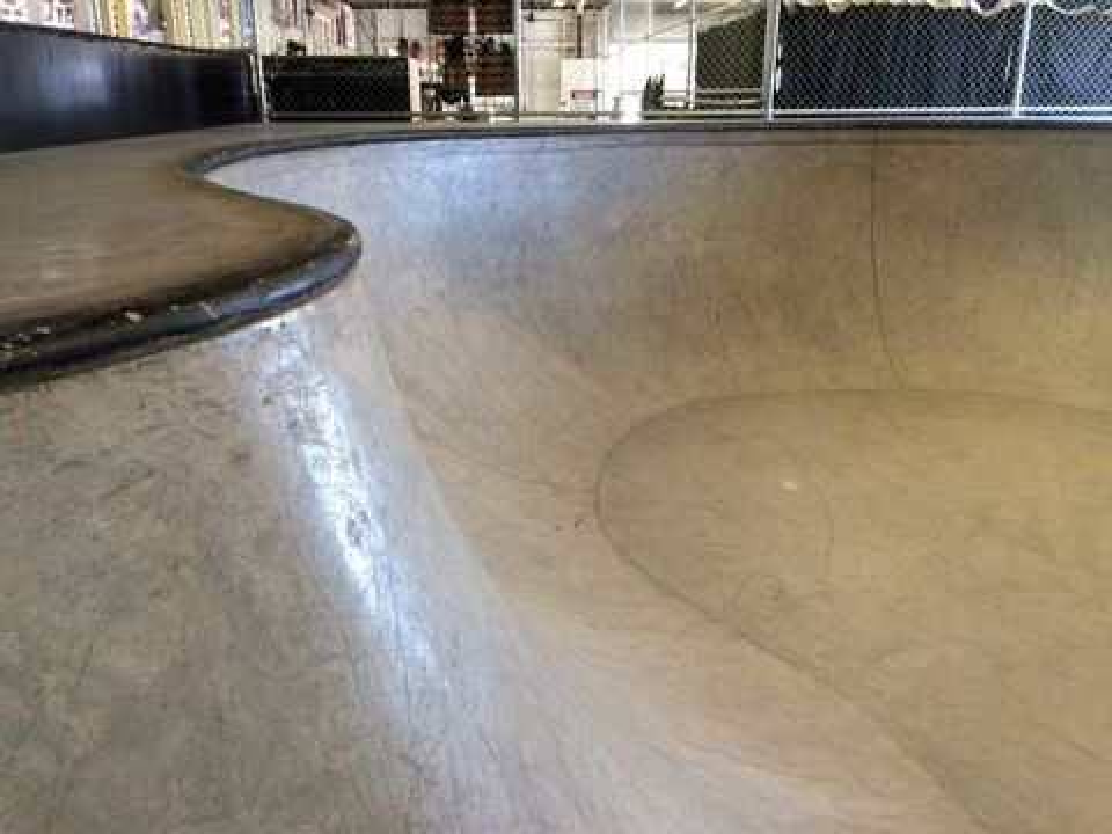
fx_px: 932
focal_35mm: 29
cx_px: 556
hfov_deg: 61.7
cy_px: 417
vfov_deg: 48.2
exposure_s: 1/30
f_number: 2.2
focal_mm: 4.15
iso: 125
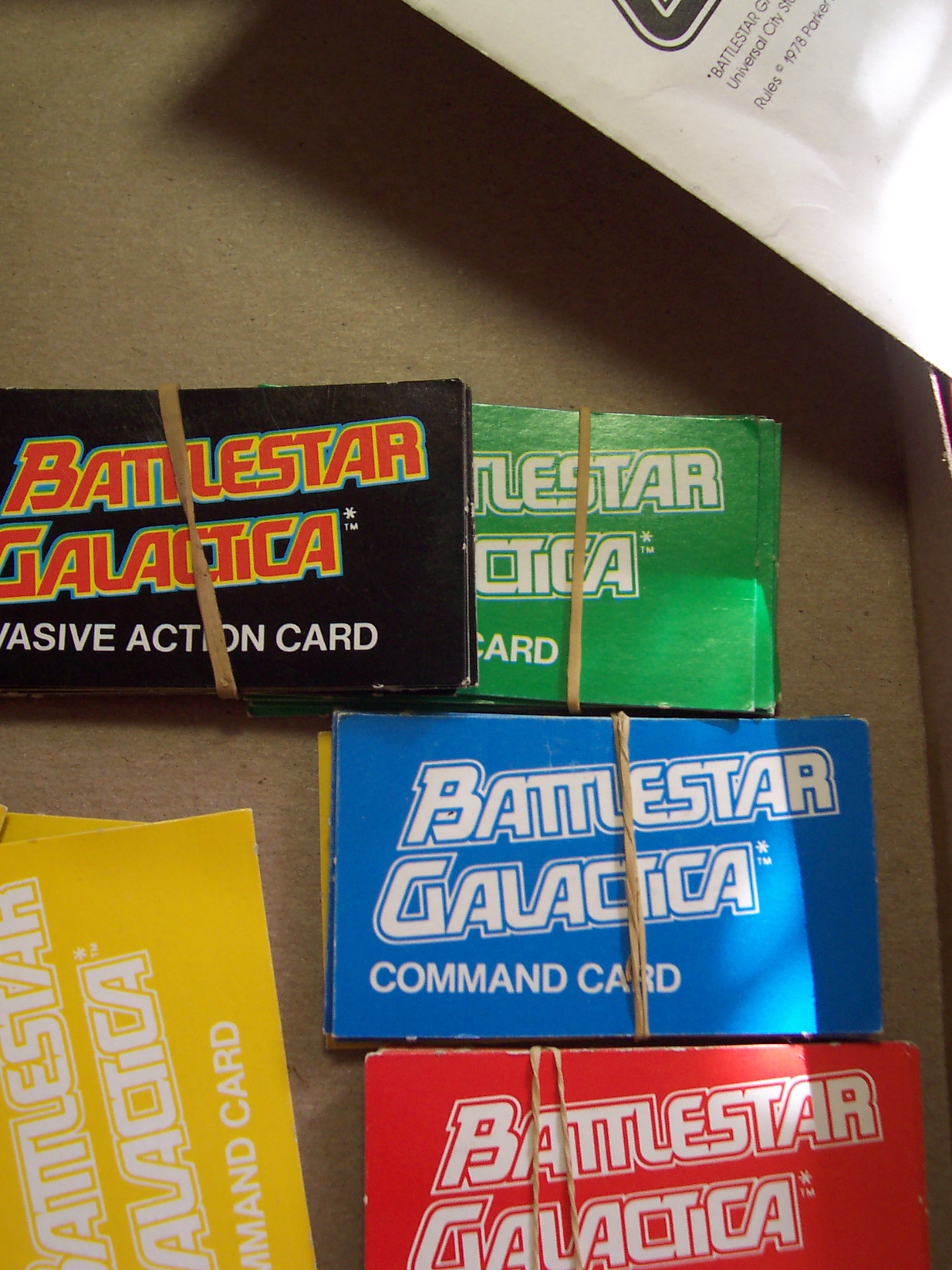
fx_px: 1357
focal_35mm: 37
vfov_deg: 50.1
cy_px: 635
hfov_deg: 38.7
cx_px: 476
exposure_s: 1/45
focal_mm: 5.6
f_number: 2.8
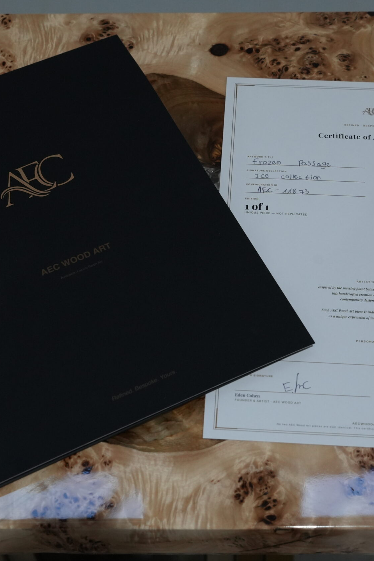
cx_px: 198
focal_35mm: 76
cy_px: 281
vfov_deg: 26.6
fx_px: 1184
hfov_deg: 17.9
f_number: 7.1
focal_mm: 50
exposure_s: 1/60
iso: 2500
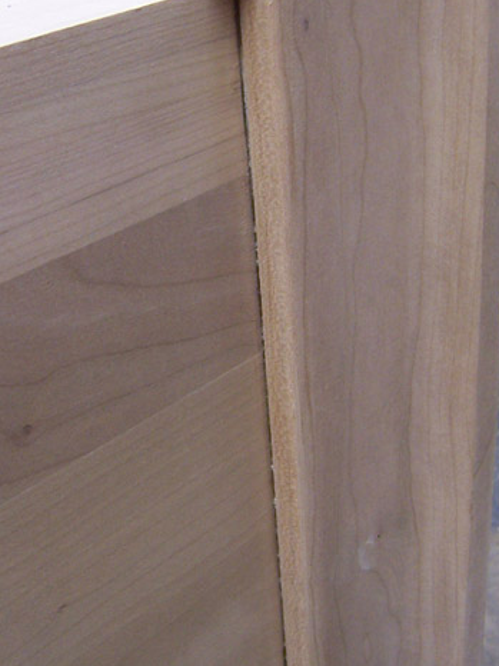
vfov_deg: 37.5
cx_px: 180
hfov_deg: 28.4
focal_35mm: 51
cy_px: 303
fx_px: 981
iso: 140
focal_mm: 5.5
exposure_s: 1/8
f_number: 3.4
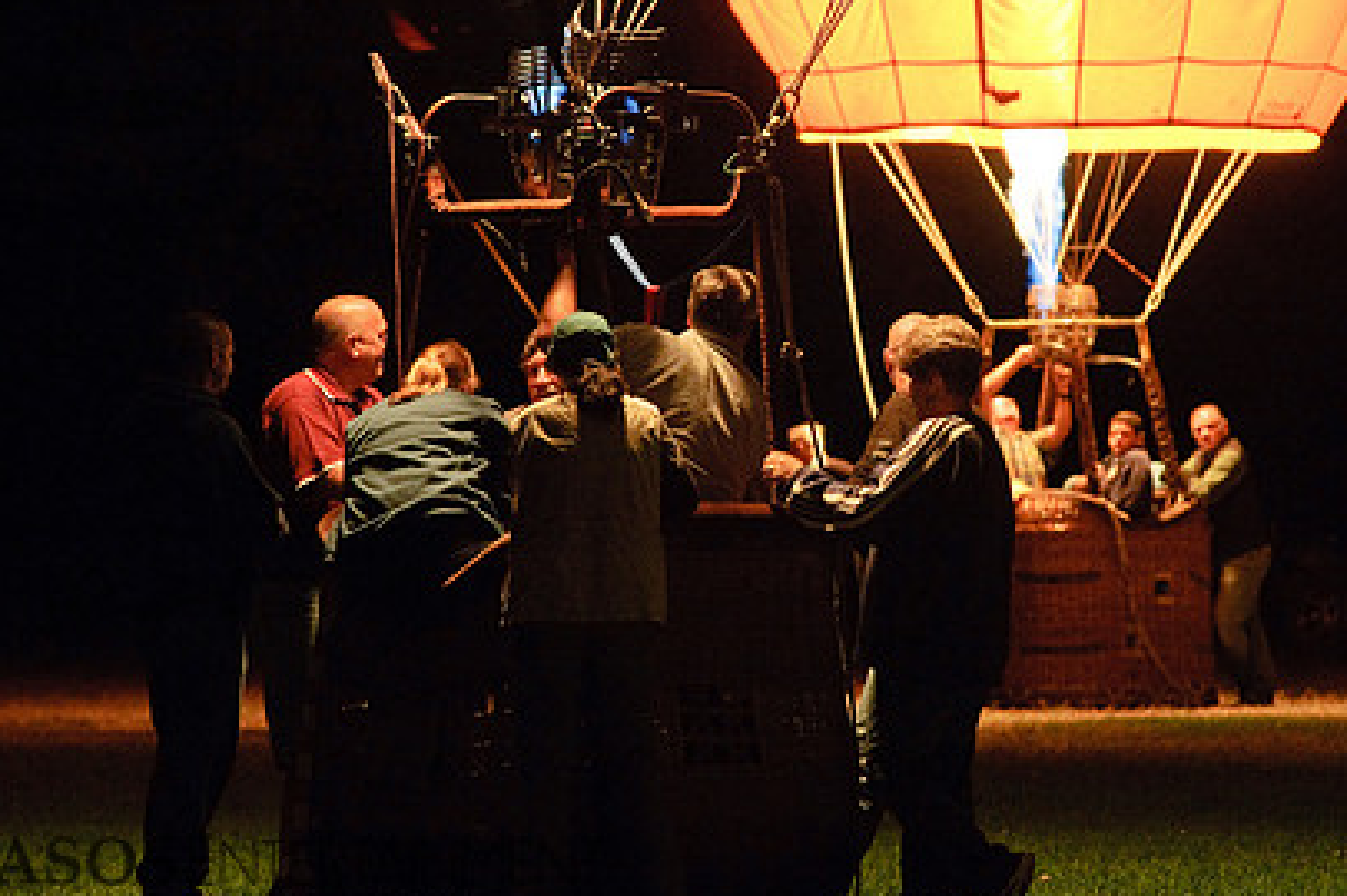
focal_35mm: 286
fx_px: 10692
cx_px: 773
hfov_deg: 7.2
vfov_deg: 4.8
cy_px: 358
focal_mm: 200
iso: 1600
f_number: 5.6
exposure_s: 1/60
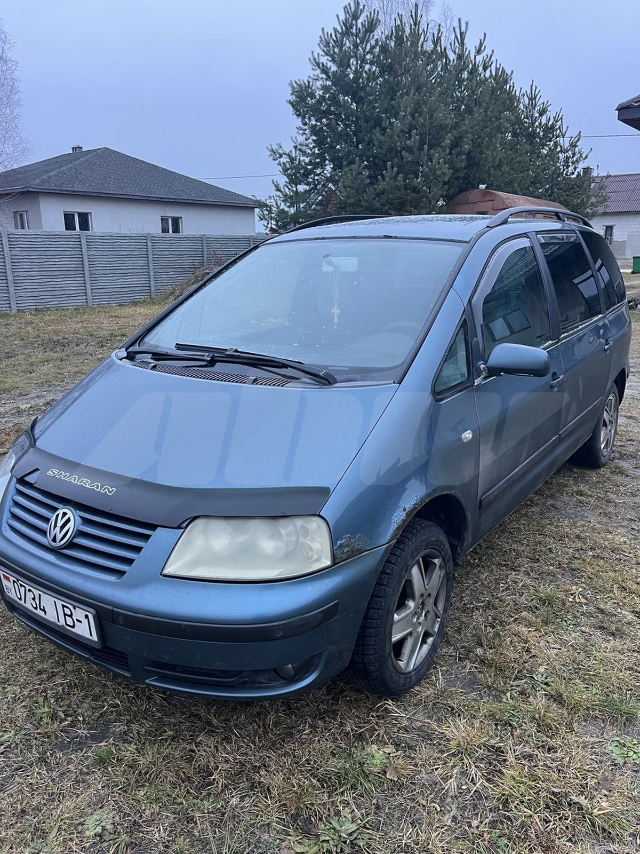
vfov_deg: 67.3
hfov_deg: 53.1
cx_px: 320
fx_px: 641
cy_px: 427
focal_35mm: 26
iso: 125
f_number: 1.6
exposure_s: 1/60
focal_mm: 5.1
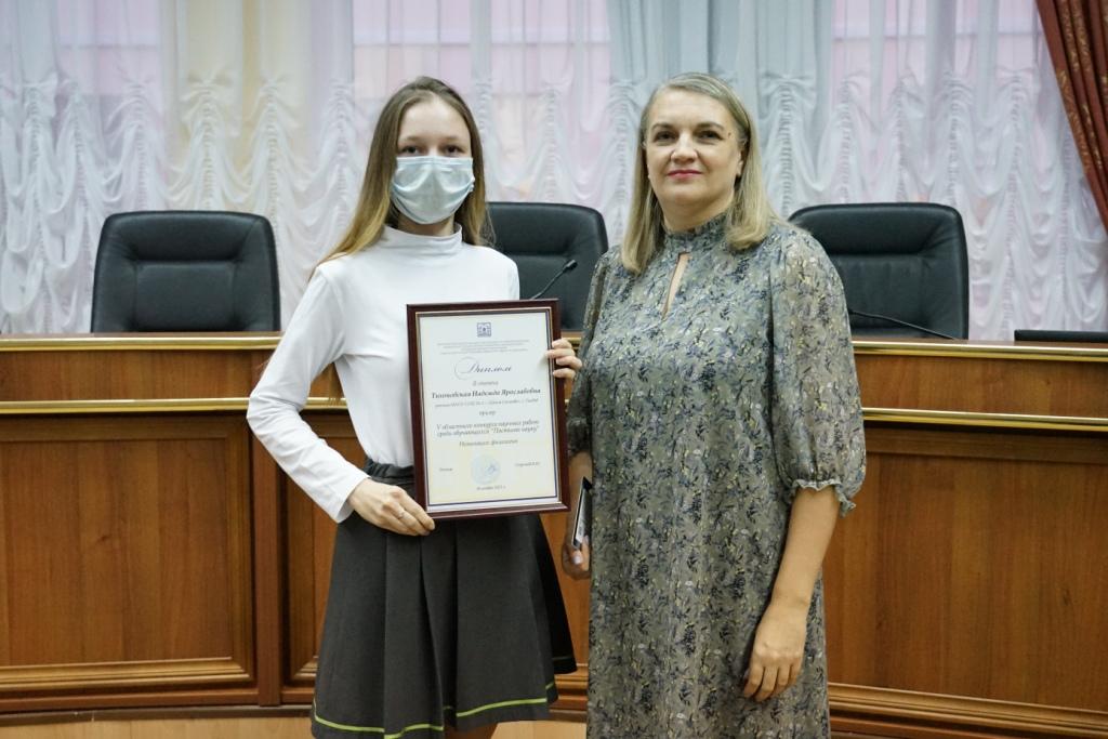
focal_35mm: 38
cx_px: 554
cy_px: 370
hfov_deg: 50.7
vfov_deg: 35.1
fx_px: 1170
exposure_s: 1/200
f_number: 4
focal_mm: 38
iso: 6400
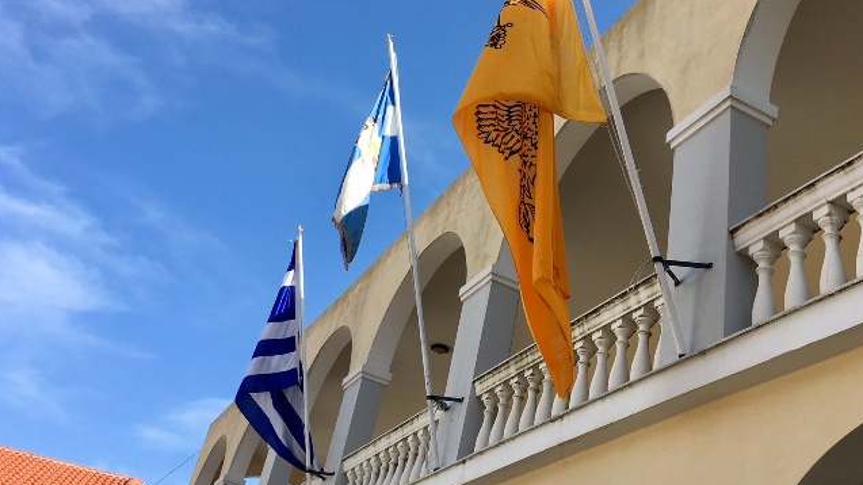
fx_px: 915
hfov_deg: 50.3
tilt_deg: +34.2
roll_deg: -10.6
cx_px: 504
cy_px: 173
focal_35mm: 40
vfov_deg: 29.5
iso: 25
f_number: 2.2
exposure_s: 1/1241
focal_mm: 4.15
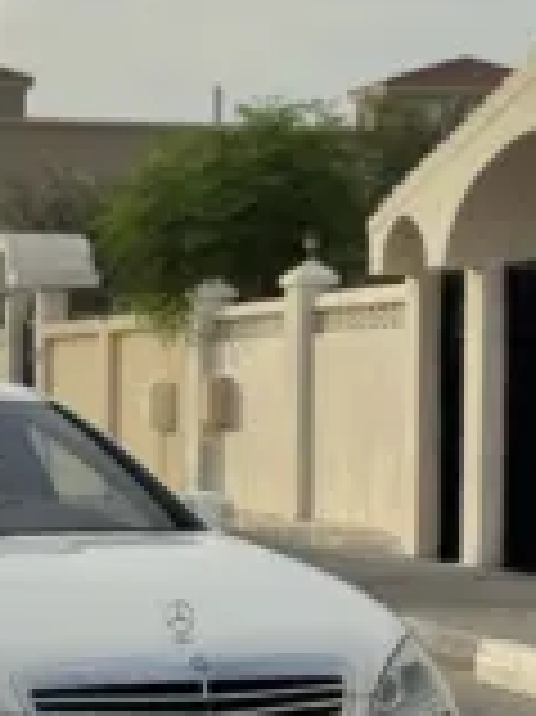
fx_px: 2501
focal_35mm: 121
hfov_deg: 12.1
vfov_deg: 16.2
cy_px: 527
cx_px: -23
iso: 64
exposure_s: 1/3610
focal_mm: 6.76
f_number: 1.78
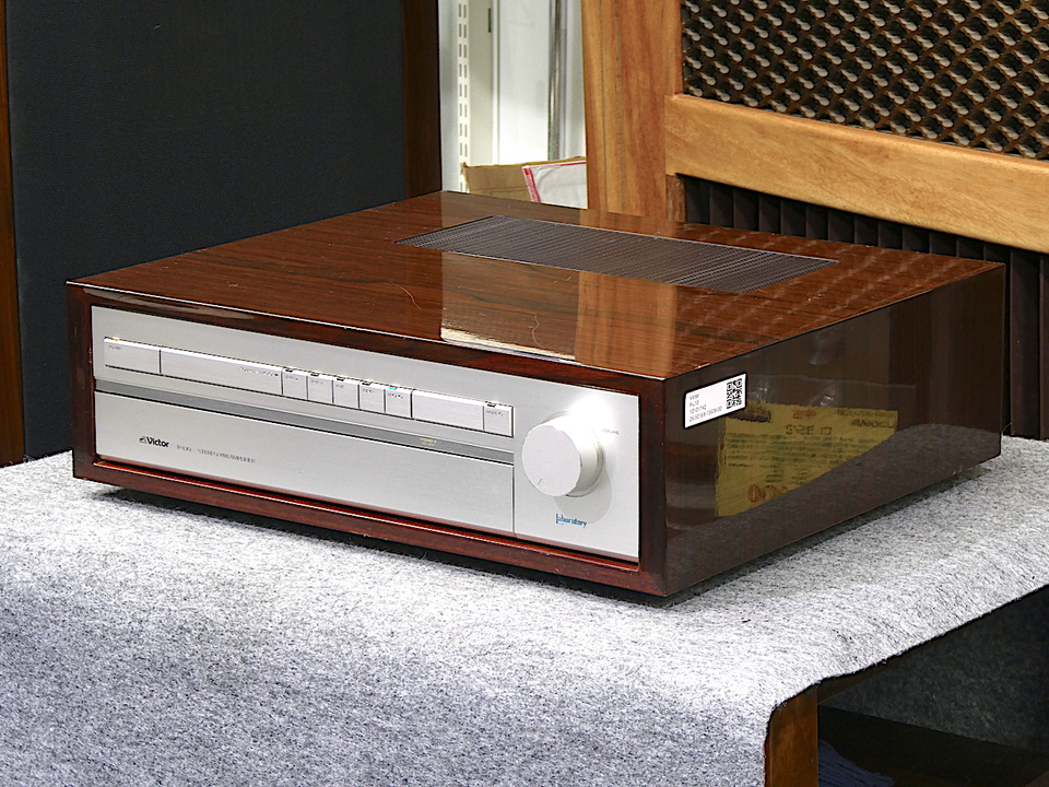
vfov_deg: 12.9
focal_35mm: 115
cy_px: 394
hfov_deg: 17.1
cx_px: 524
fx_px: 3485
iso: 200
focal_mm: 20.6
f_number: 5.1
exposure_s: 1/3.2
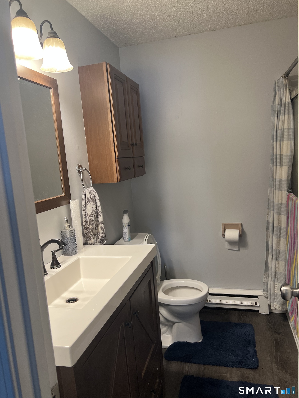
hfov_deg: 53.1
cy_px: 199
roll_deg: +4.3
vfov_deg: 67.3
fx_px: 299
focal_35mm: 26
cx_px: 150
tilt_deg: -7.3
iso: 80
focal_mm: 5.7
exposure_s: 1/60
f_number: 1.5
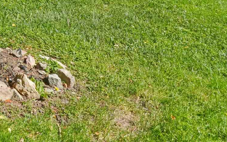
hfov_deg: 23.0
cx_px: -138
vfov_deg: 16.1
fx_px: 414
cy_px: -123
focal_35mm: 67
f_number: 18
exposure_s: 1/200
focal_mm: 16
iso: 800
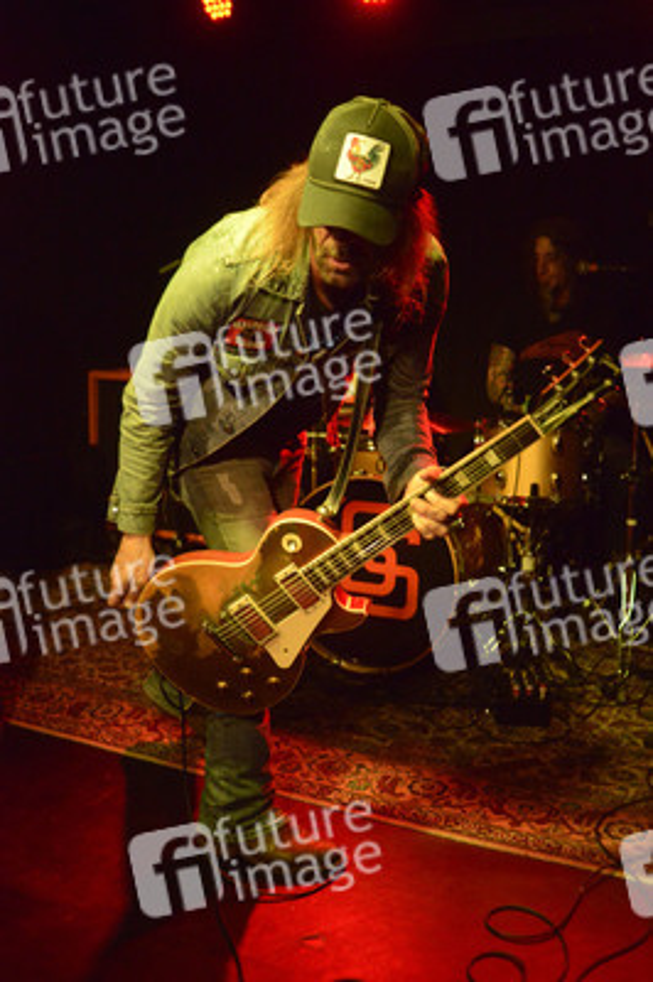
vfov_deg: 54.5
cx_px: 326
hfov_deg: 37.8
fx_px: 954
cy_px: 491
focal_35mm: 35
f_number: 3.3
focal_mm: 35
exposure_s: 1/125
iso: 10159
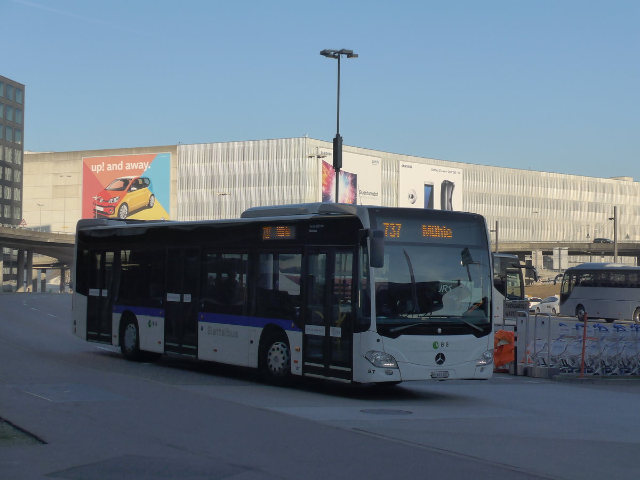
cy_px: 240
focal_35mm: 66
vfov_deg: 22.3
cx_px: 320
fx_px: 1220
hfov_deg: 29.4
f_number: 4.5
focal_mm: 13.4
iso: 160
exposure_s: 1/800
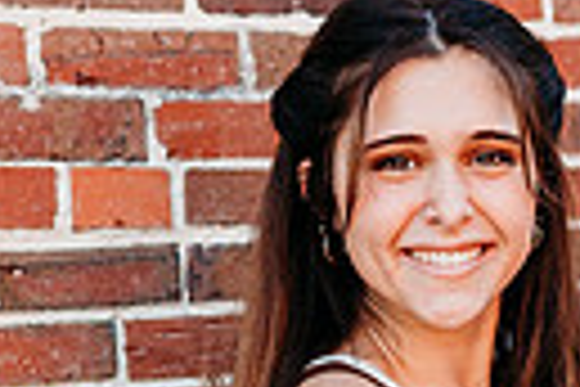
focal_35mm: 108
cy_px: 425
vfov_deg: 12.5
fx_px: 1740
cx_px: 495
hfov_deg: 18.7
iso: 100
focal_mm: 24
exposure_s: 1/400
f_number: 2.2
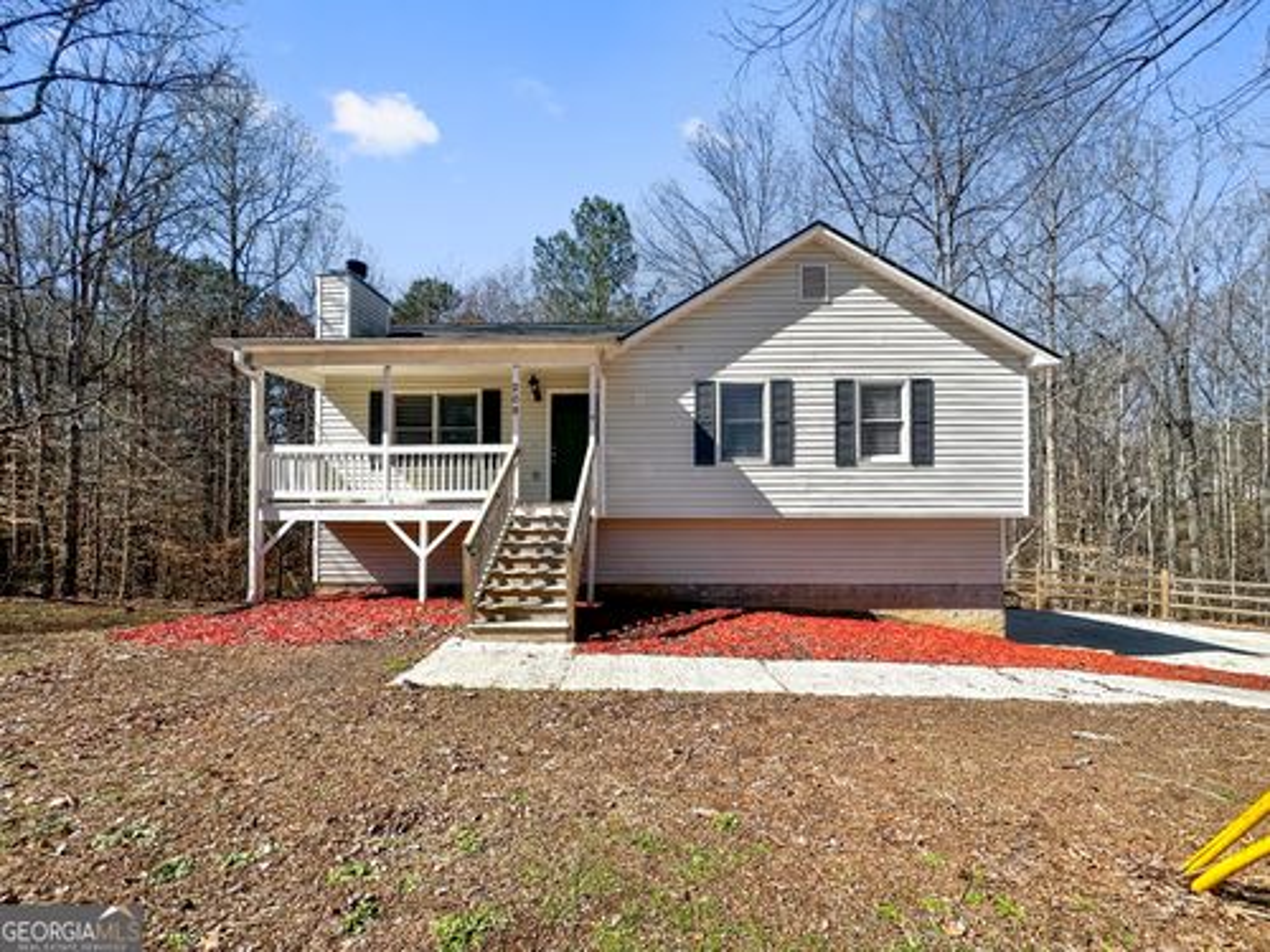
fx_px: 514
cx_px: 635
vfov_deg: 85.7
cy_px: 476
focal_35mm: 14
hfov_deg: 102.1
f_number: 2.2
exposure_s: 1/1500
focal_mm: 2.22
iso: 50
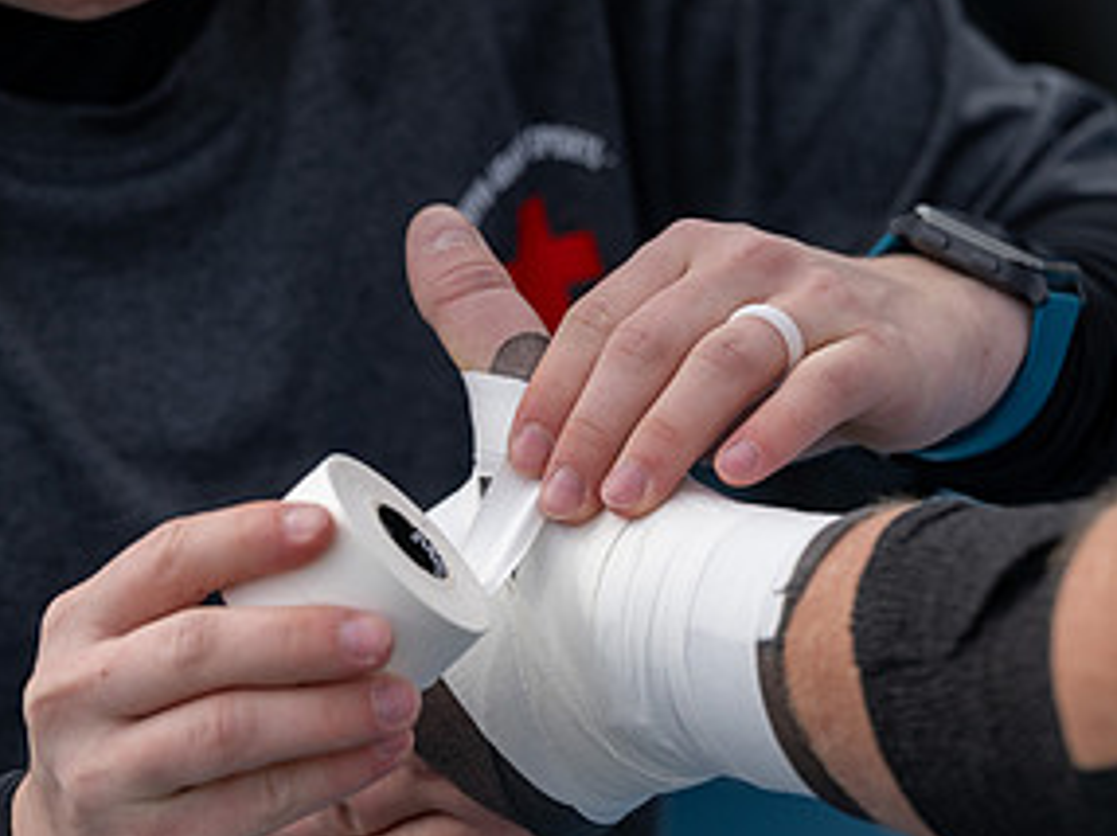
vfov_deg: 7.5
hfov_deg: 10.1
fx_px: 6352
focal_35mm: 197
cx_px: 539
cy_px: 672
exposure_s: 1/1600
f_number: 4
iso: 250
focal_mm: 130
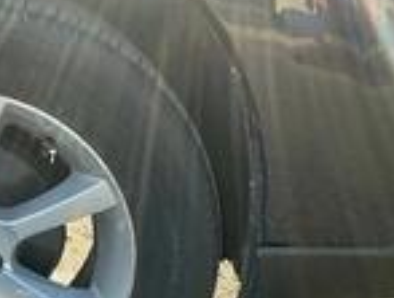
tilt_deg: -17.9
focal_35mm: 76
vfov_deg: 19.4
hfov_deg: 23.8
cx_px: -51
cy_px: 188
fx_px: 867
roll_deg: -2.9
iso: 20
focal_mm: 3
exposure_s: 1/191
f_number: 1.8
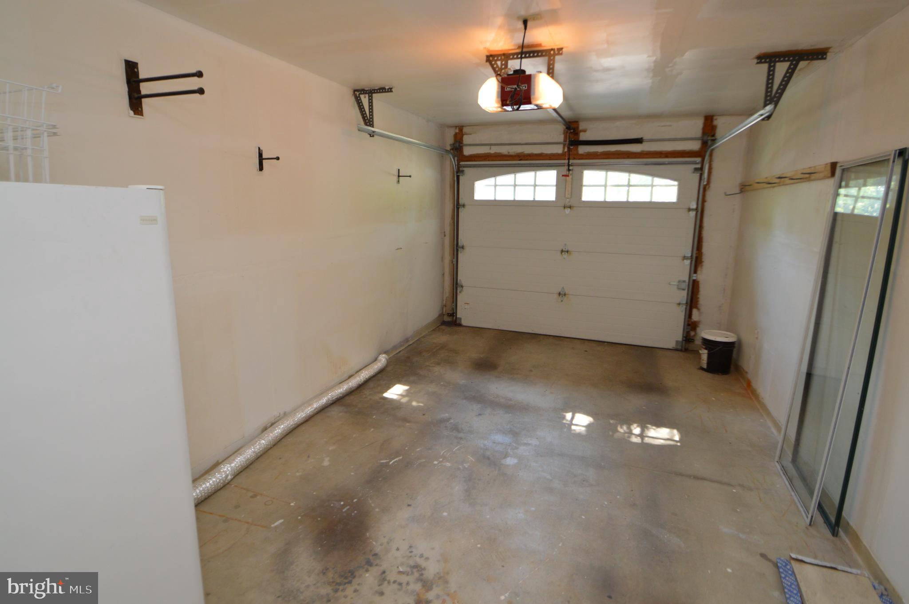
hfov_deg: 92.5
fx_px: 435
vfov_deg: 69.5
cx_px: 454
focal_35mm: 17
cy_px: 302
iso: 500
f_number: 3.5
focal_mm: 11.5
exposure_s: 1/60
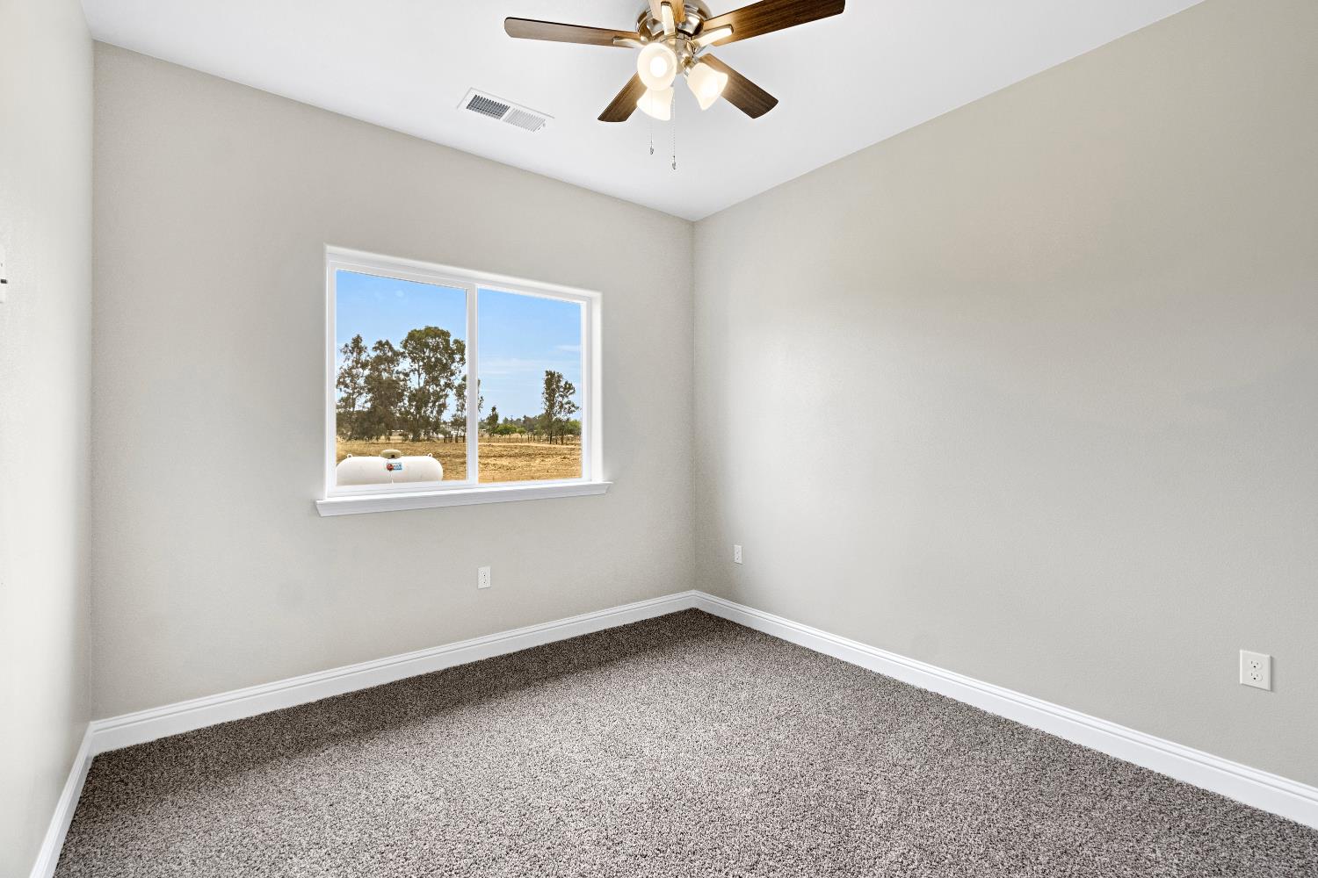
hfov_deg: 100.4
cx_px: 659
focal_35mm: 15
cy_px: 439
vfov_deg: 77.3
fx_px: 549
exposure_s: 1/40
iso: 320
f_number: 8
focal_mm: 10
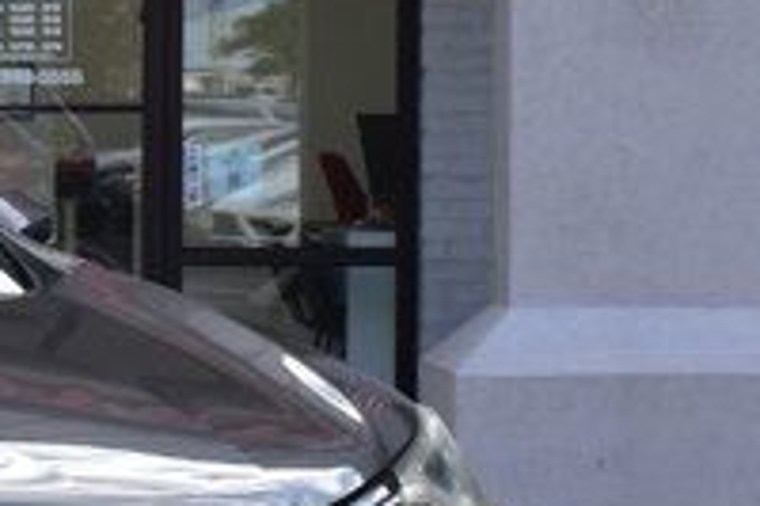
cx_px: -152
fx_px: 3724
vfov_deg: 7.8
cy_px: 213
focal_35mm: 177
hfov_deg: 11.4
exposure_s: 1/200
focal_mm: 23
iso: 400
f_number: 10
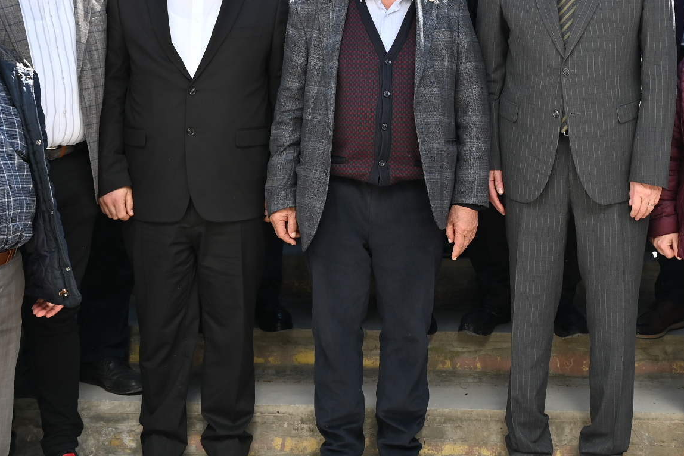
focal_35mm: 80
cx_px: 478
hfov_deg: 25.1
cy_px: 56
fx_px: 1526
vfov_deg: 16.8
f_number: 5.6
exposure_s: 1/250
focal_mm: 30.5
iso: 160
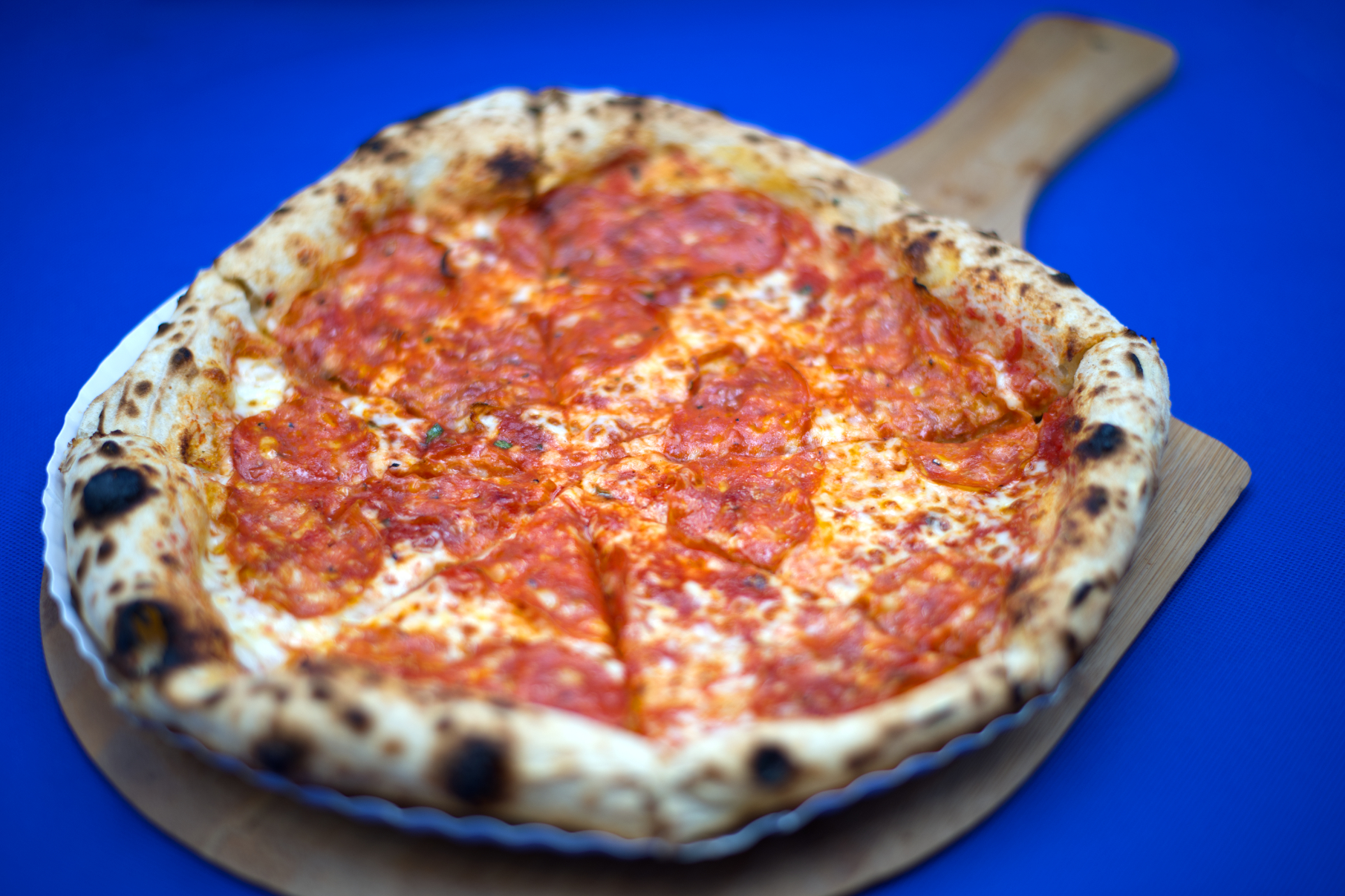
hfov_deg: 37.5
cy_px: 470
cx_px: 665
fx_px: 1980
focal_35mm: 53
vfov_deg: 25.5
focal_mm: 50
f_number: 1.8
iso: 100
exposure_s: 1/160
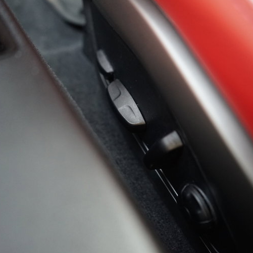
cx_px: 146
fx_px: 356
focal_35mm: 43
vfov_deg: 39.2
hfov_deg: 39.1
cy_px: 124
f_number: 4
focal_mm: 33
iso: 2000
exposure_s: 1/60
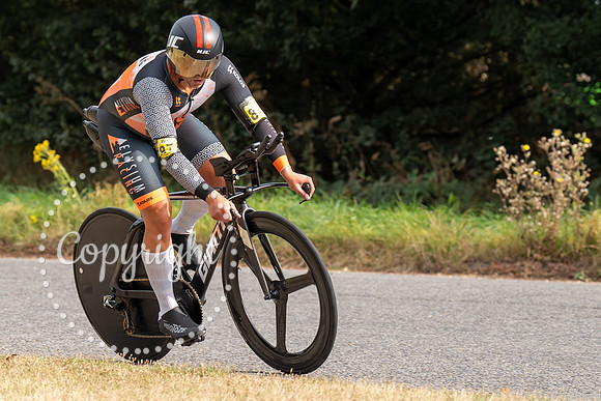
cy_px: 146
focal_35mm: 217
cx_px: 209
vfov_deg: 6.3
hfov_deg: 9.5
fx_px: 3631
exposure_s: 1/1000
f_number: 4
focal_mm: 110
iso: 200
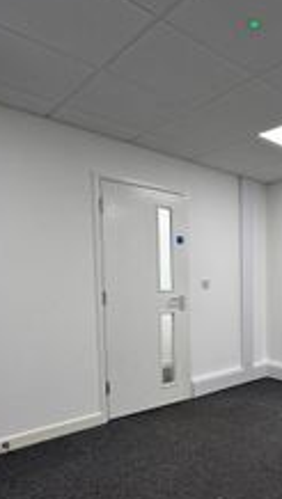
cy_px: 309
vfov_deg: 66.9
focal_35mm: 28
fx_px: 371
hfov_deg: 37.1
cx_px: 284
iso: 125
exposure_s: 1/100
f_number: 2.2
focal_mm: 2.22
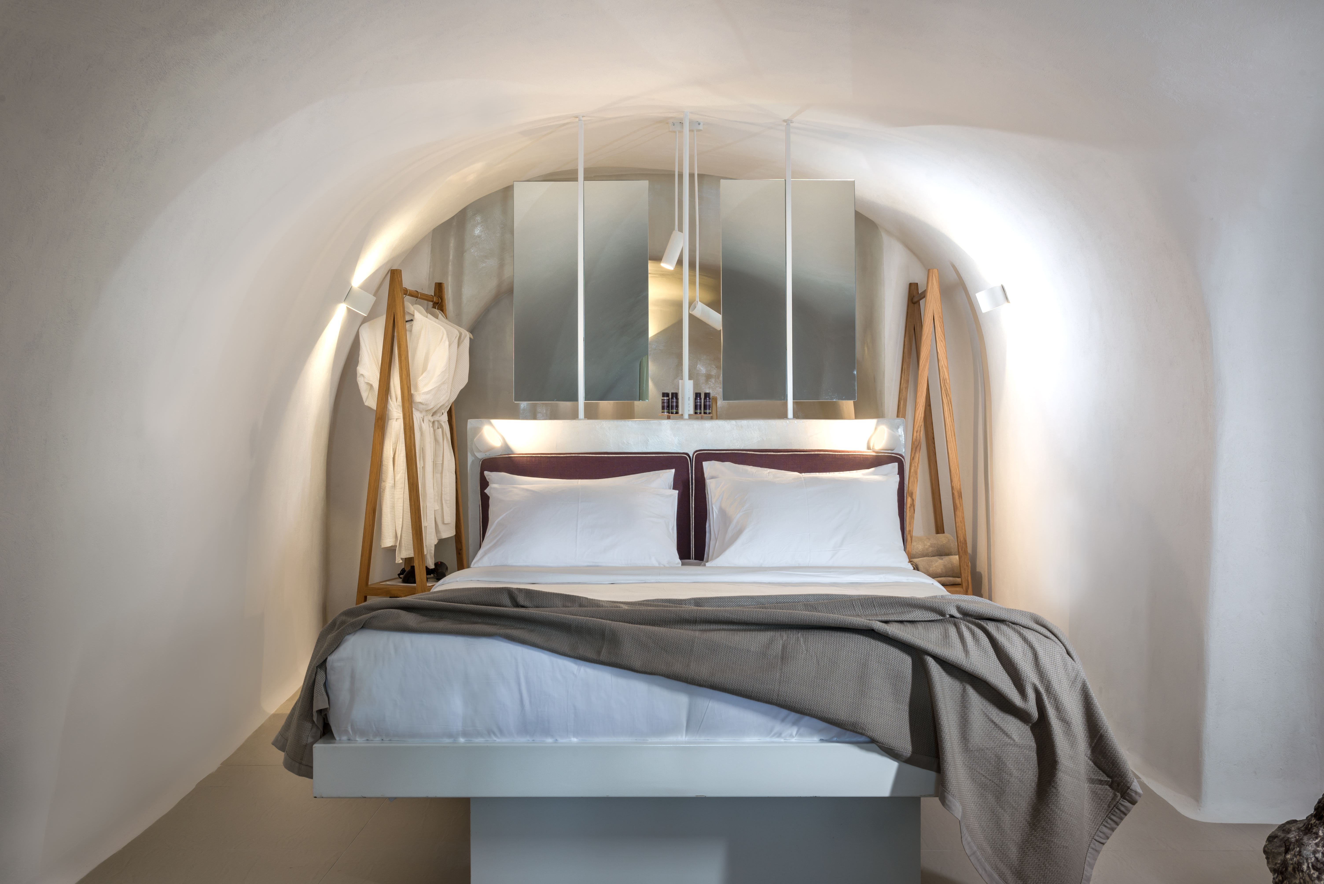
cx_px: 662
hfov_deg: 55.8
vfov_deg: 38.9
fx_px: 1251
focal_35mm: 34
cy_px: 442
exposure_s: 1/4
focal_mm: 34
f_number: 14
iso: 125
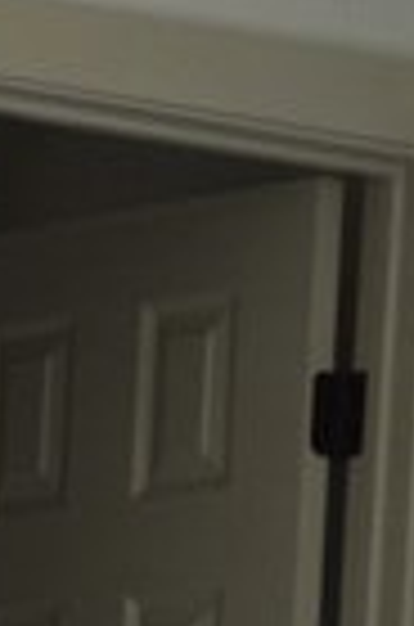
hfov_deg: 4.3
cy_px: 1245
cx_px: -742
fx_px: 5305
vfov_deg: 6.5
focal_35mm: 306
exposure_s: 1/60
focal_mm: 26
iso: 400
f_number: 4.2
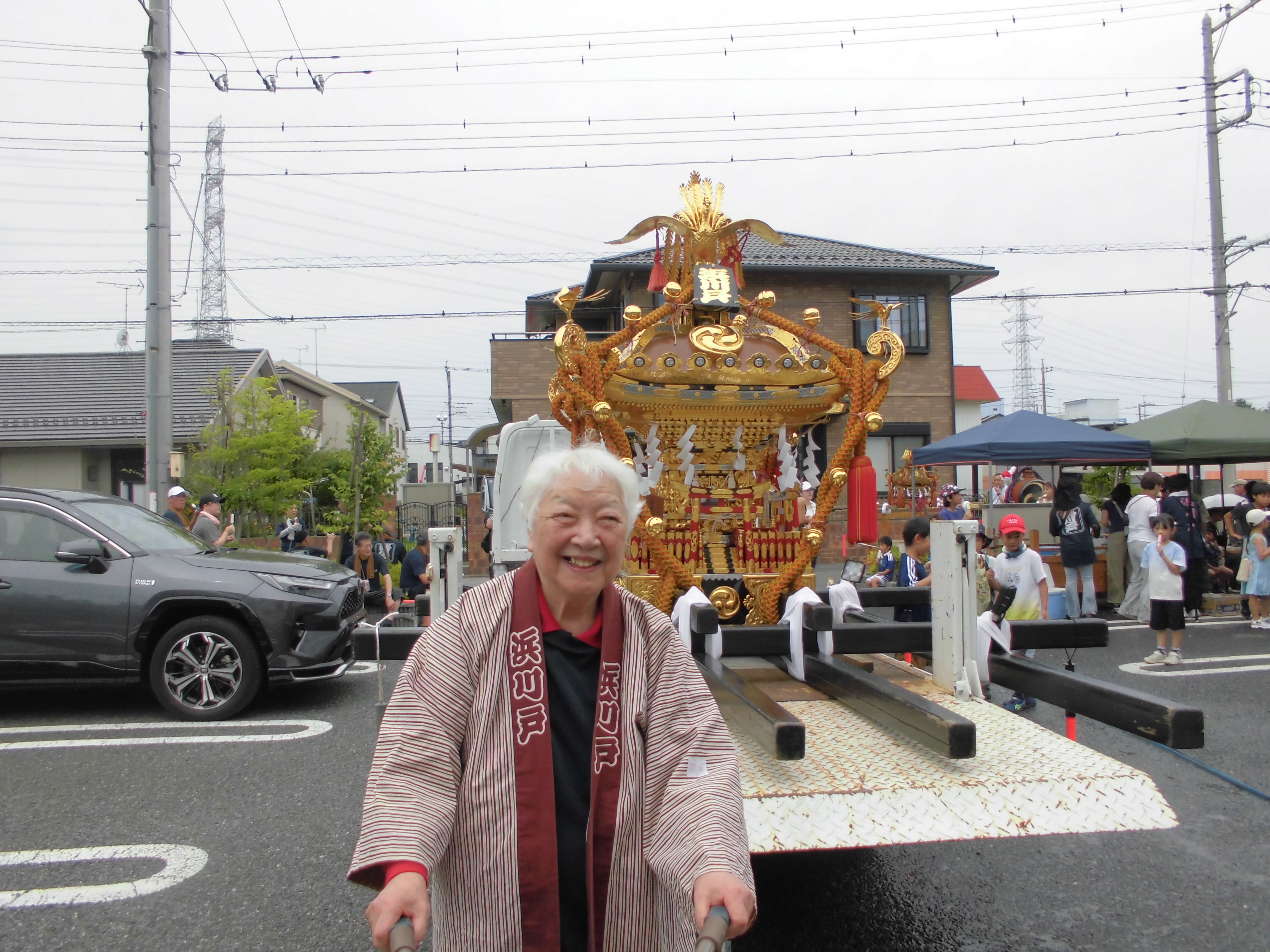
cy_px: 476
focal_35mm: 26
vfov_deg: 53.1
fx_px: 954
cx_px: 635
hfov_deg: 67.3
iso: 100
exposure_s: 1/500
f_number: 3.5
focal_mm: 4.6
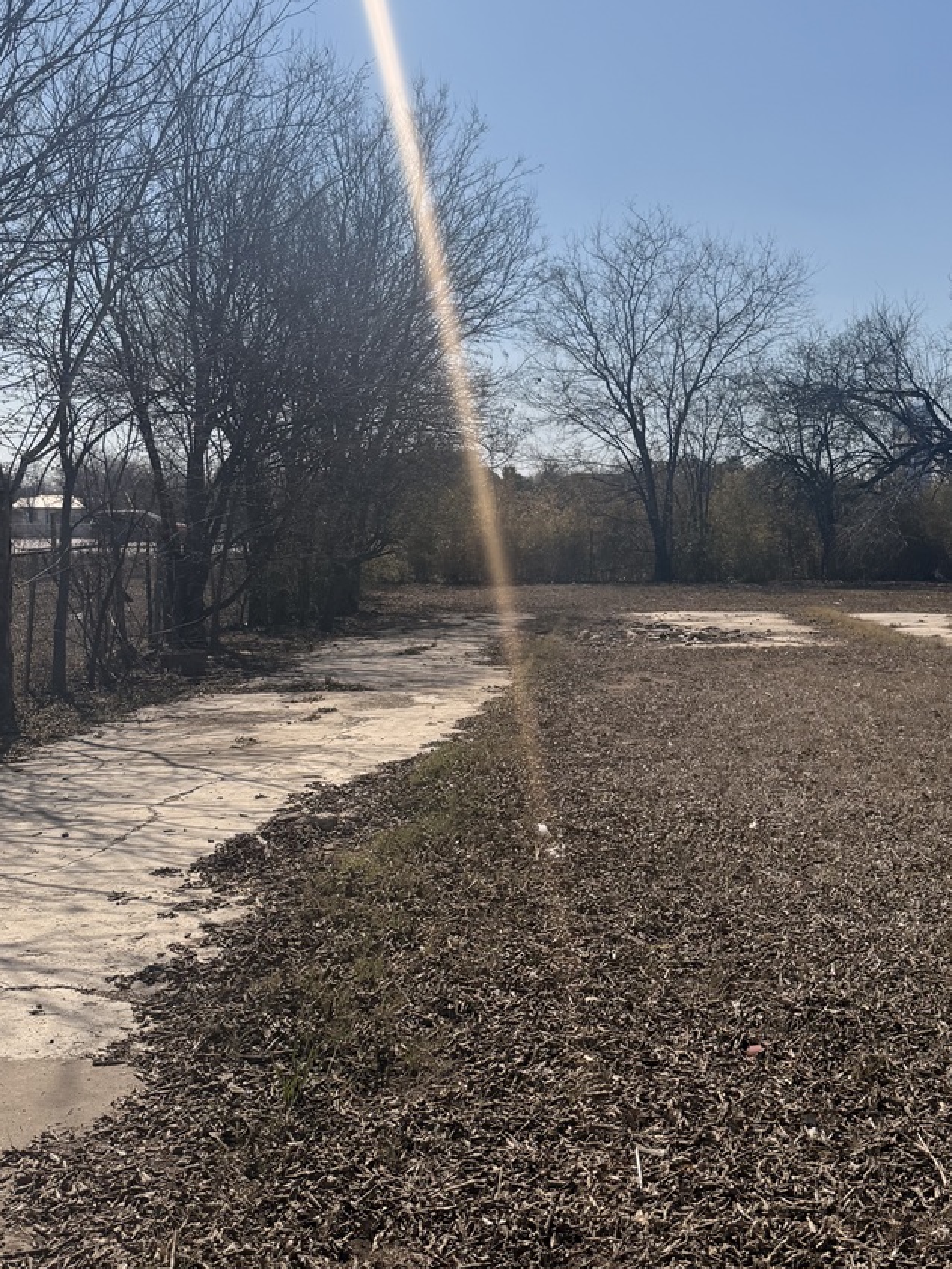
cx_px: 690
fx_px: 1504
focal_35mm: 41
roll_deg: -1.2
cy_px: 572
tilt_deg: -1.2
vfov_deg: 45.7
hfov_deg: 34.5
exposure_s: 1/11905
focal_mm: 6.76
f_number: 1.78
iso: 100
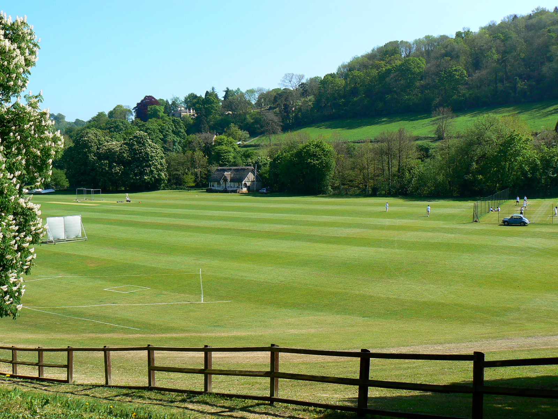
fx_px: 580
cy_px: 210
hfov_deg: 51.4
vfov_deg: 39.7
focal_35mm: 36
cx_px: 279
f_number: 5.6
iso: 80
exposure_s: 1/400
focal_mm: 6
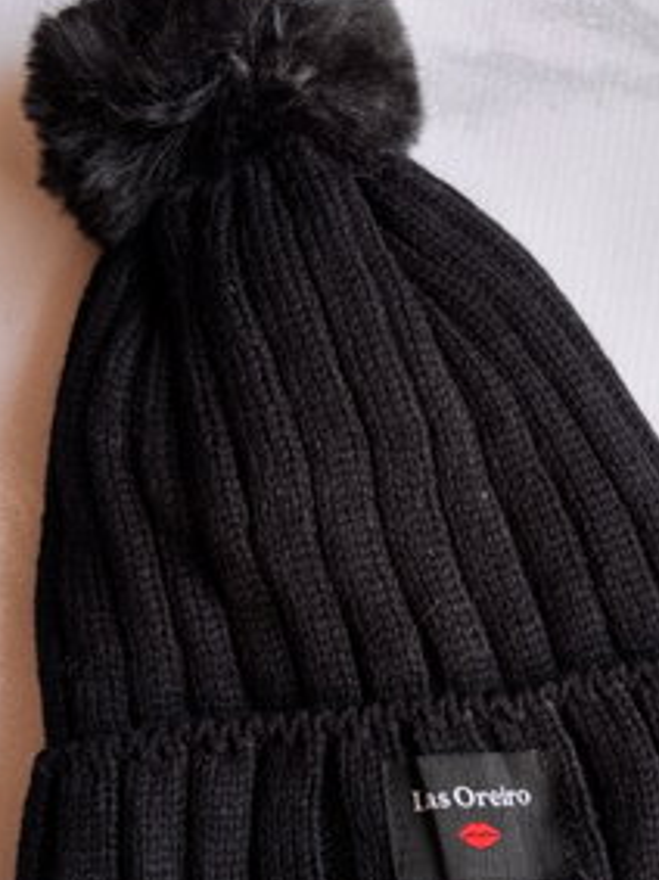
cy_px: 561
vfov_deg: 38.6
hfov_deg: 29.6
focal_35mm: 49
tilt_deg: -72.7
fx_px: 1245
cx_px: 389
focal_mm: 5.96
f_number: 1.6
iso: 64
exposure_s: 1/121
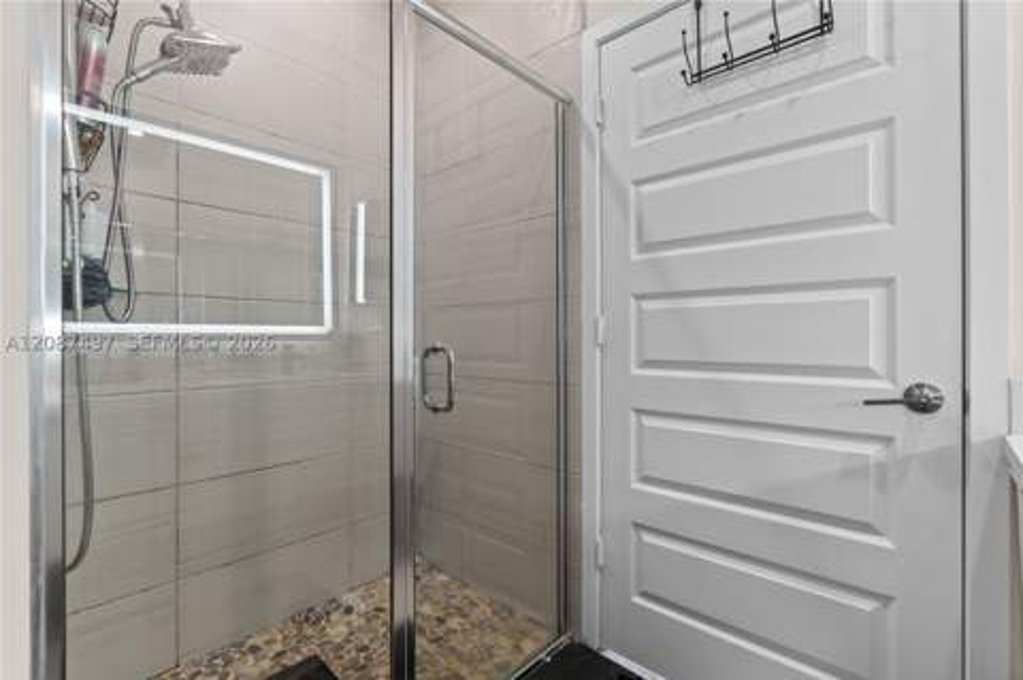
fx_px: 454
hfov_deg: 96.8
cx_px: 512
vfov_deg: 73.6
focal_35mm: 16
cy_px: 340
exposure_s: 1/15
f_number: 4.5
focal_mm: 16
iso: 800
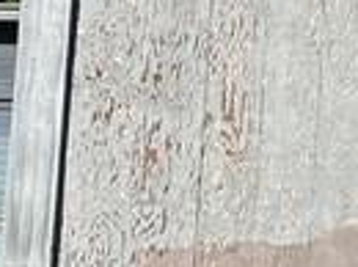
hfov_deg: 8.5
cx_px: 975
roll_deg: +1.4
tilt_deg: +12.0
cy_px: 674
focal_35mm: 205
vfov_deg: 6.8
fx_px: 2116
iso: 50
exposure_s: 1/2899
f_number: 1.6
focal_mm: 5.1
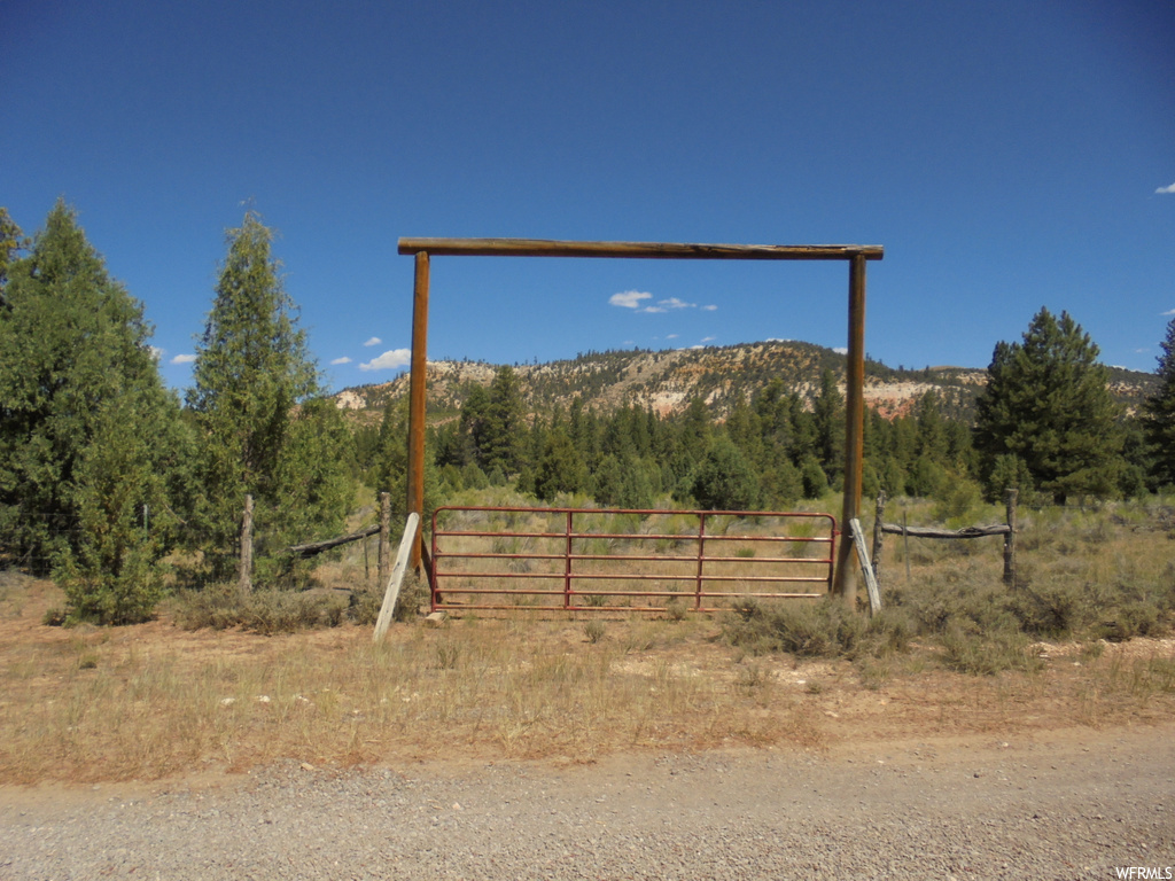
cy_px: 440
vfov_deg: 53.1
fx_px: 883
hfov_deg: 67.3
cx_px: 588
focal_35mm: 26
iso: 100
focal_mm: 4.6
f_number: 3.5
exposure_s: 1/1000
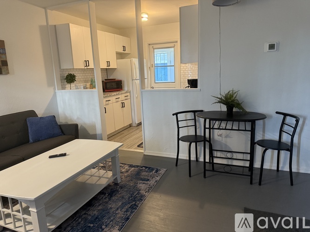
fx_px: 215
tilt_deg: -11.6
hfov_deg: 71.6
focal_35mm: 24
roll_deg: +2.2
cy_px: 116
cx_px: 155
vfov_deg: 56.8
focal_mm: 6.76
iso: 400
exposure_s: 1/60
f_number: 1.78
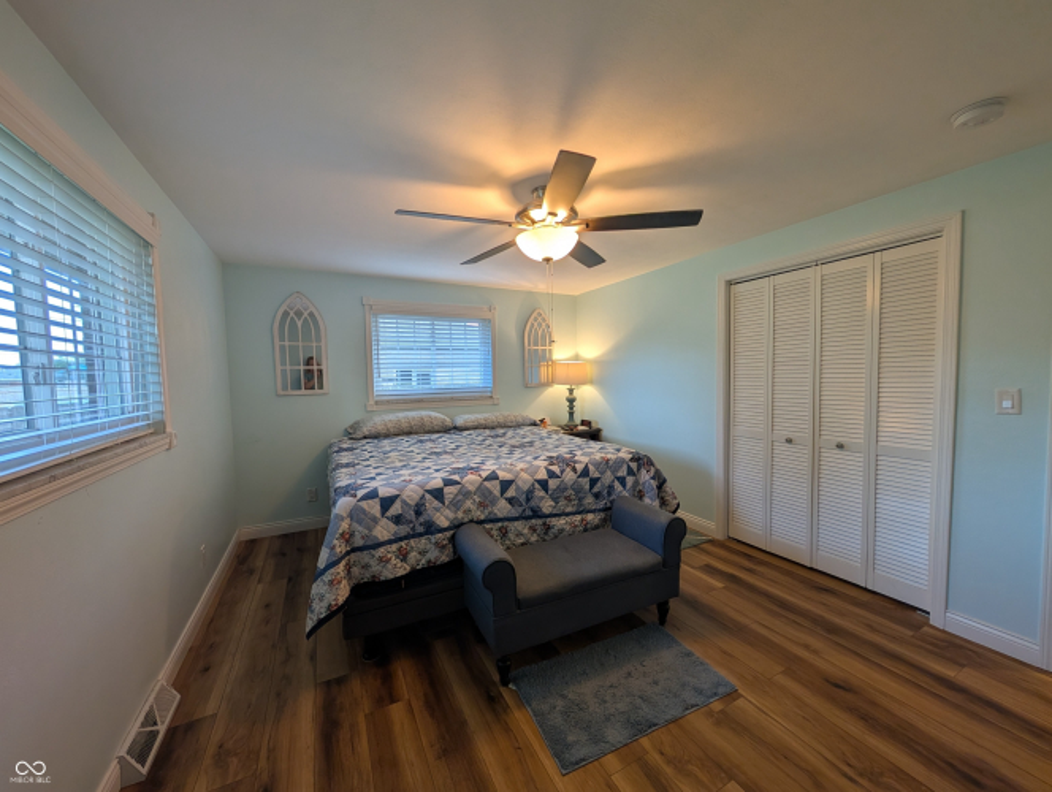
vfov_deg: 94.6
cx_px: 526
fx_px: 365
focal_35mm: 12
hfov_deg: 110.5
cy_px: 396
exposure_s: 1/60
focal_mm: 2.02
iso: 61
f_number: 1.7
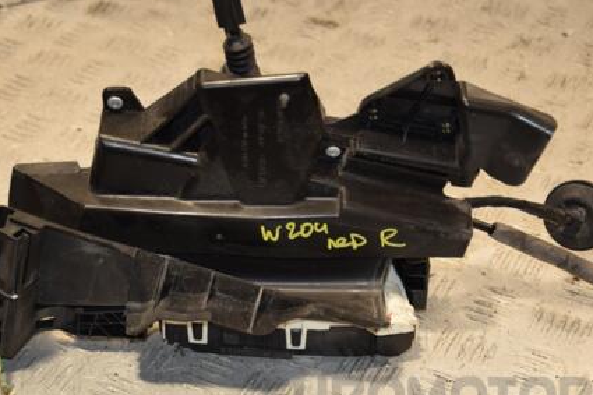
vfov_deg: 15.3
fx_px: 1465
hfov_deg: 22.8
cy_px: 212
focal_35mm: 89
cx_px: 236
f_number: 4.8
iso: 800
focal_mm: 42
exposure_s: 1/160
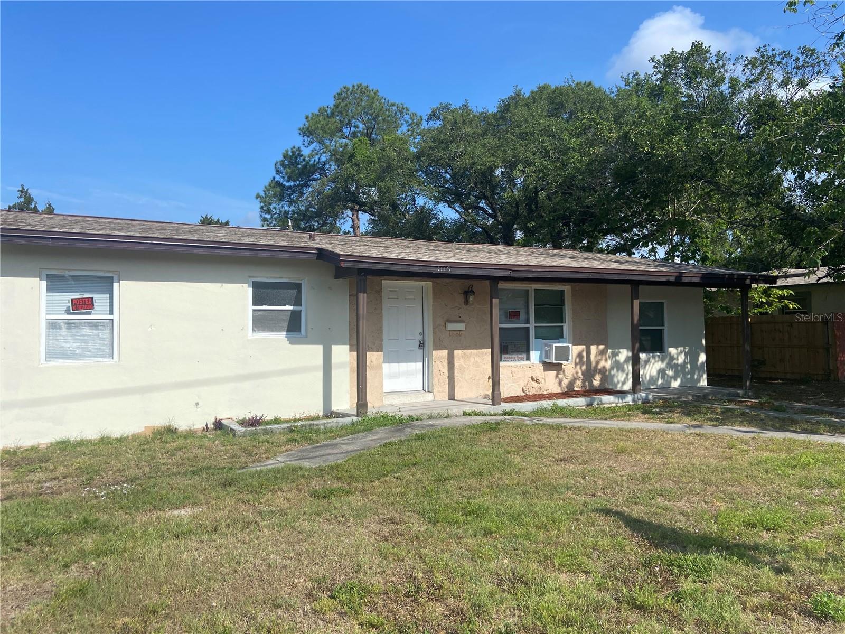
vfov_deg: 53.1
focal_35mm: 26
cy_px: 317
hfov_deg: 67.3
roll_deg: +0.4
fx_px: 635
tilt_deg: +1.1
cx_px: 422
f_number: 1.8
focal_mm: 4.25
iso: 32
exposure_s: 1/3846
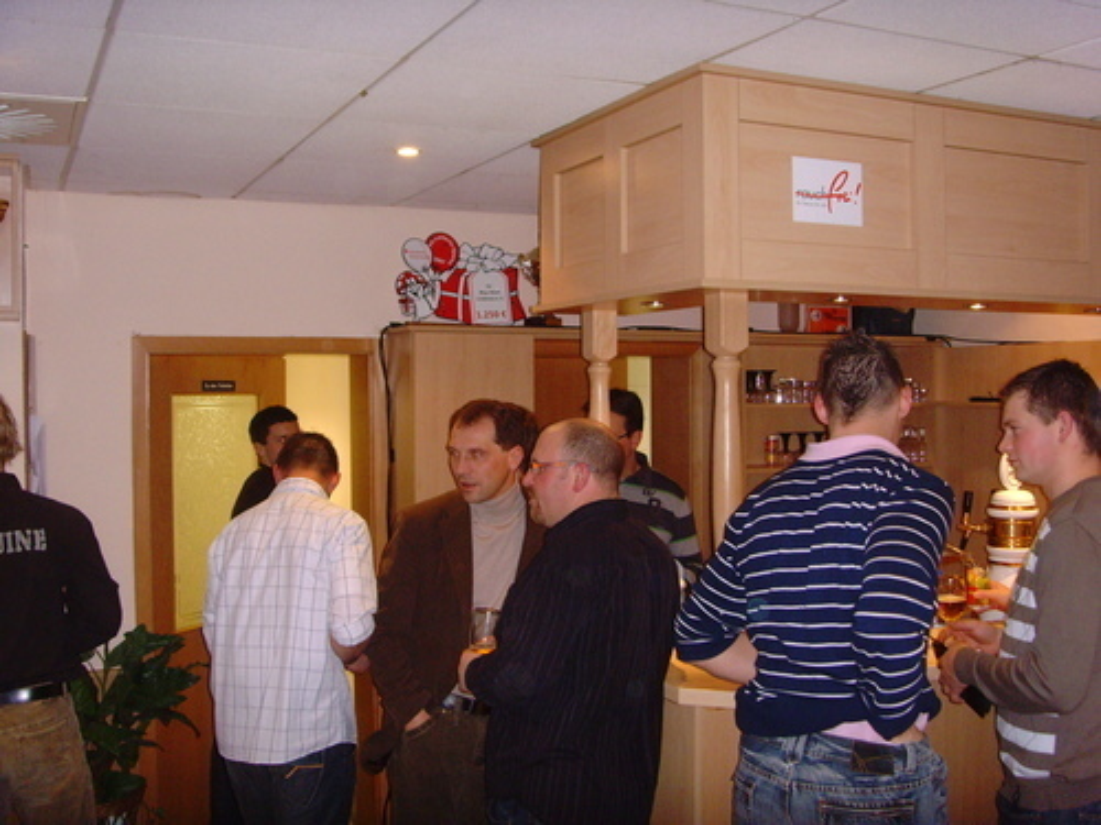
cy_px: 412
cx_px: 550
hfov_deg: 47.9
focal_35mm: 39
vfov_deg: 36.8
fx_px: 1240
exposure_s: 1/45
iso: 320
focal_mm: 6.6
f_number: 3.5
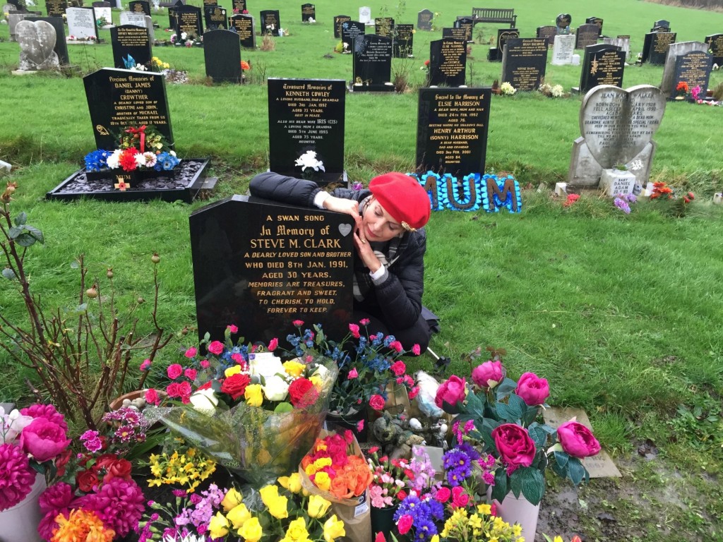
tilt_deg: -20.6
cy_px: 271
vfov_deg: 48.2
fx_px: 606
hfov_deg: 61.7
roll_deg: +2.1
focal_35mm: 29
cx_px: 362
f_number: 2.2
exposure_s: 1/33
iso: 50
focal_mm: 4.15
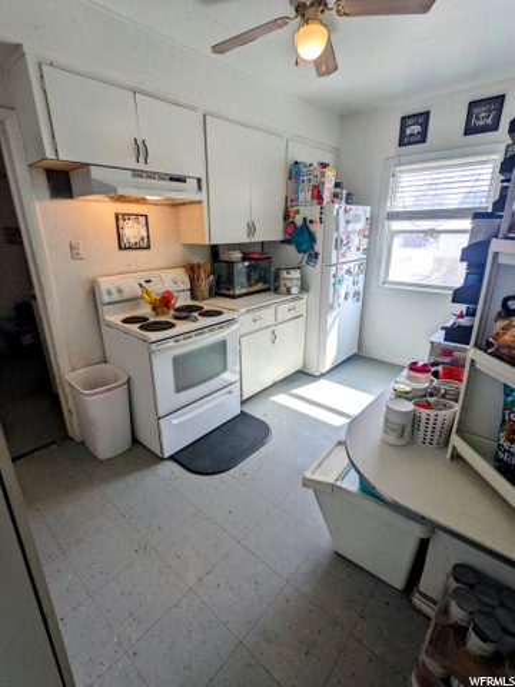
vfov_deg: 94.5
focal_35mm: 16
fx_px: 317
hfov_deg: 78.1
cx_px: 258
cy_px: 344
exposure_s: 1/120
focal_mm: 2.22
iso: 29
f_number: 2.2
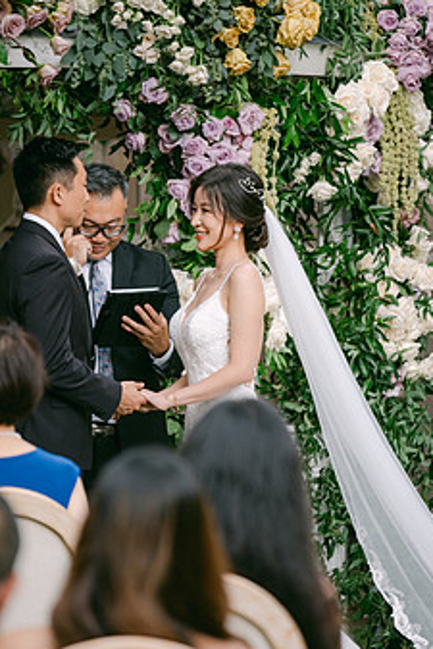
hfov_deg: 8.9
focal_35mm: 155
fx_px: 2793
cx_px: 194
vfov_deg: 13.2
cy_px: 268
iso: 320
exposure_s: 1/280
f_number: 2.8
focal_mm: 77.3
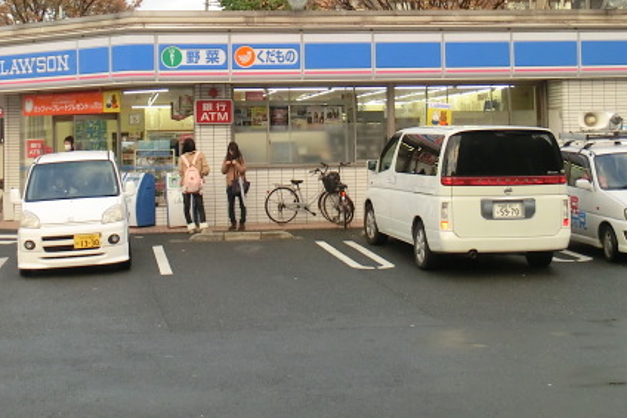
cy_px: 68
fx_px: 1394
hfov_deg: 25.3
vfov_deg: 16.9
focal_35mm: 80
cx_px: 277
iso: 160
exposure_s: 1/100
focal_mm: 9.09
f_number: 4.4
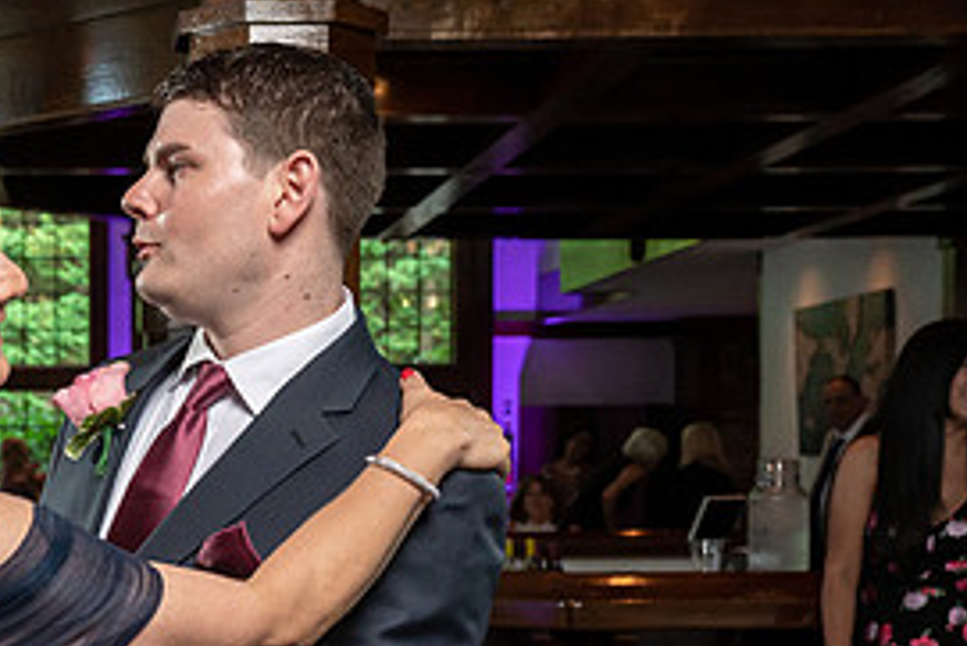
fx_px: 2150
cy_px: 555
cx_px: 119
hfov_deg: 24.7
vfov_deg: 16.9
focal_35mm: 80
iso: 2000
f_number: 5.6
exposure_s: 1/200
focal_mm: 37
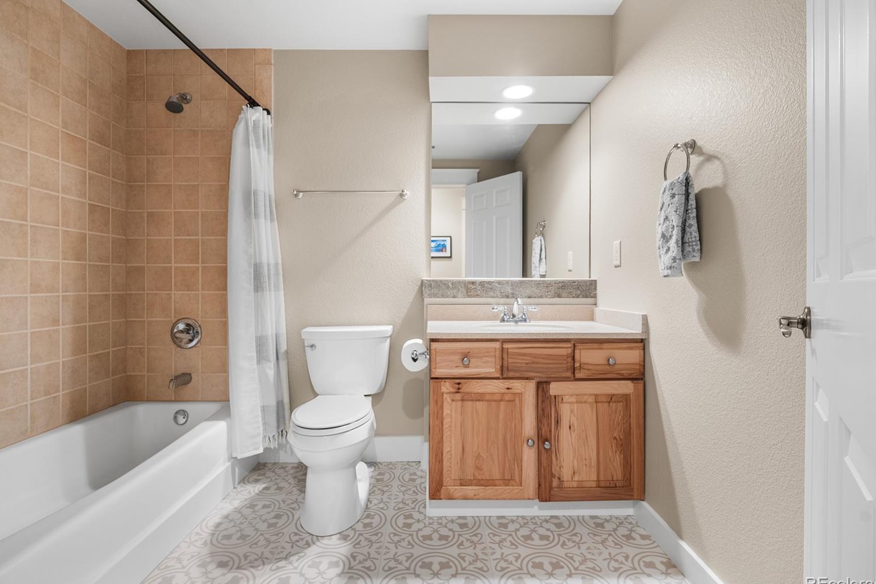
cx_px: 434
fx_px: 427
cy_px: 285
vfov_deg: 68.8
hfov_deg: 91.5
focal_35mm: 18
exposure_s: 2.5
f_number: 8
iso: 200
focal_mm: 16.5
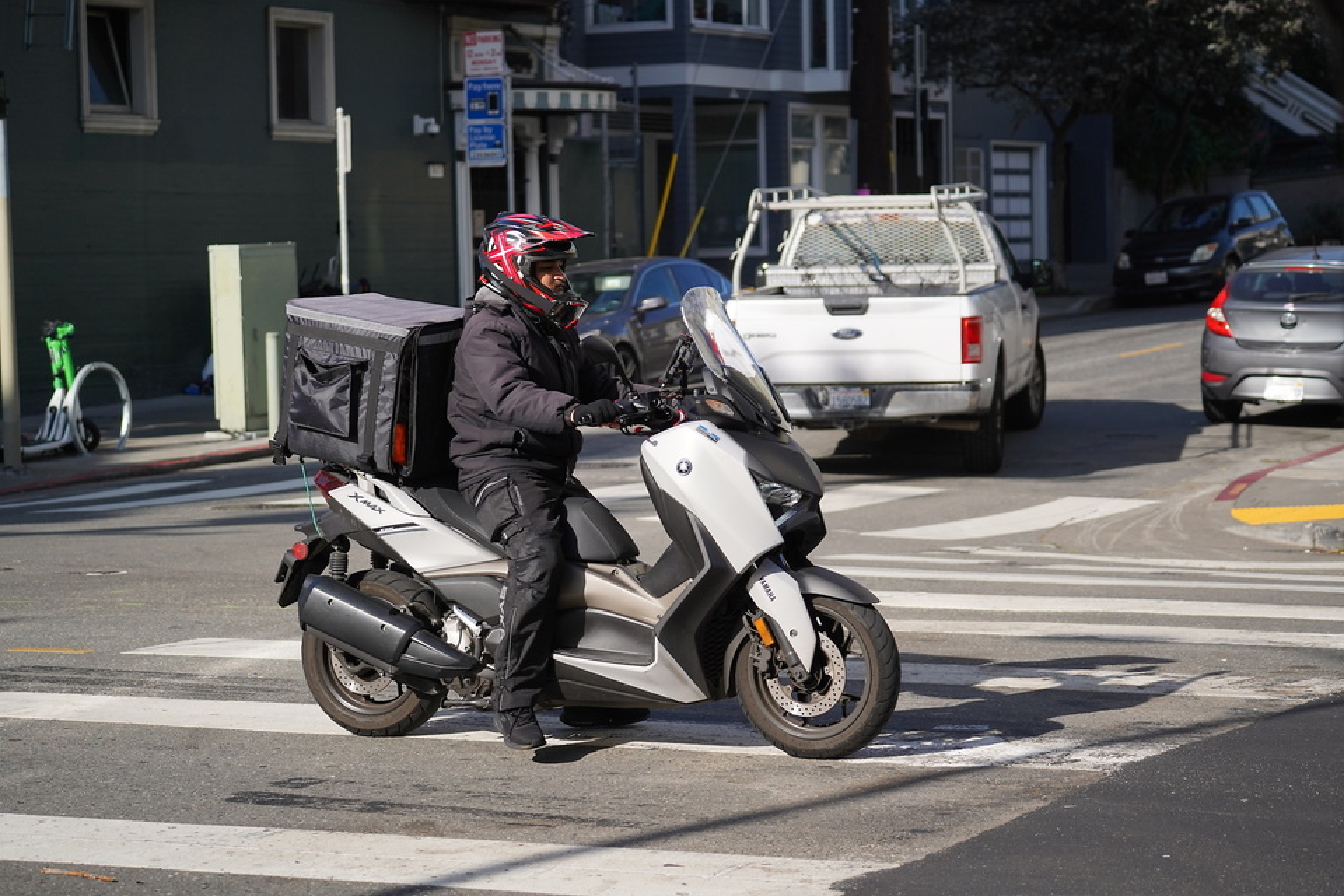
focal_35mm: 100
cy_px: 448
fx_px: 3733
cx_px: 672
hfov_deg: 20.4
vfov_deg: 13.7
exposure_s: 1/2000
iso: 500
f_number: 5
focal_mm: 100
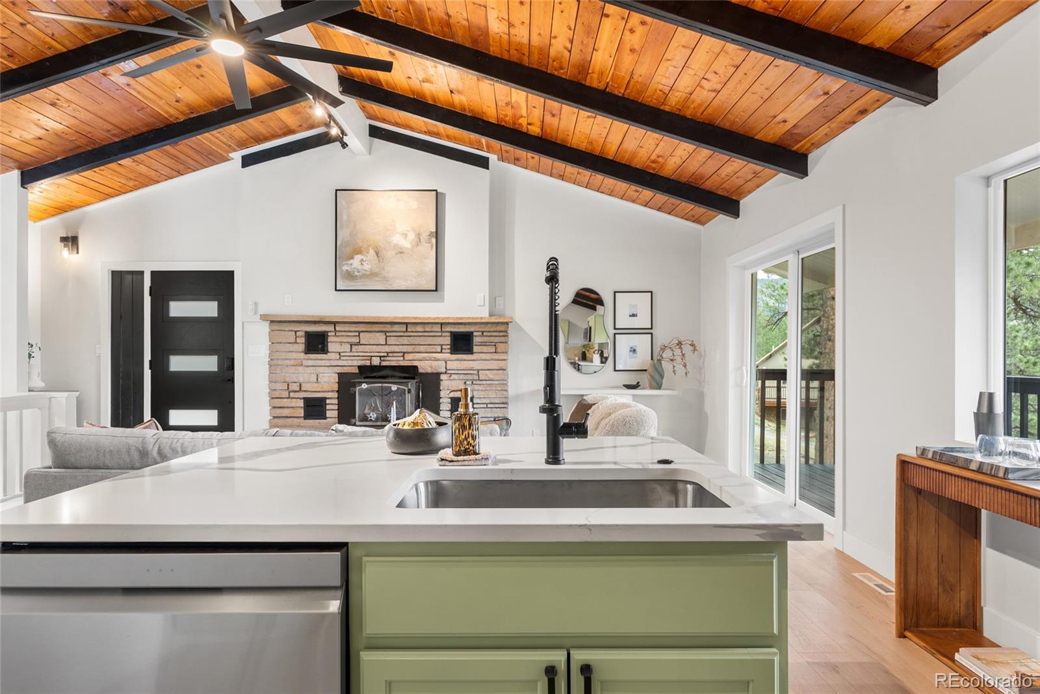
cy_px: 347
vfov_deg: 62.0
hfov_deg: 84.0
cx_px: 520
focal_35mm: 20
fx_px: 578
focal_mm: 20
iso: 200
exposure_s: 1
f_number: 8
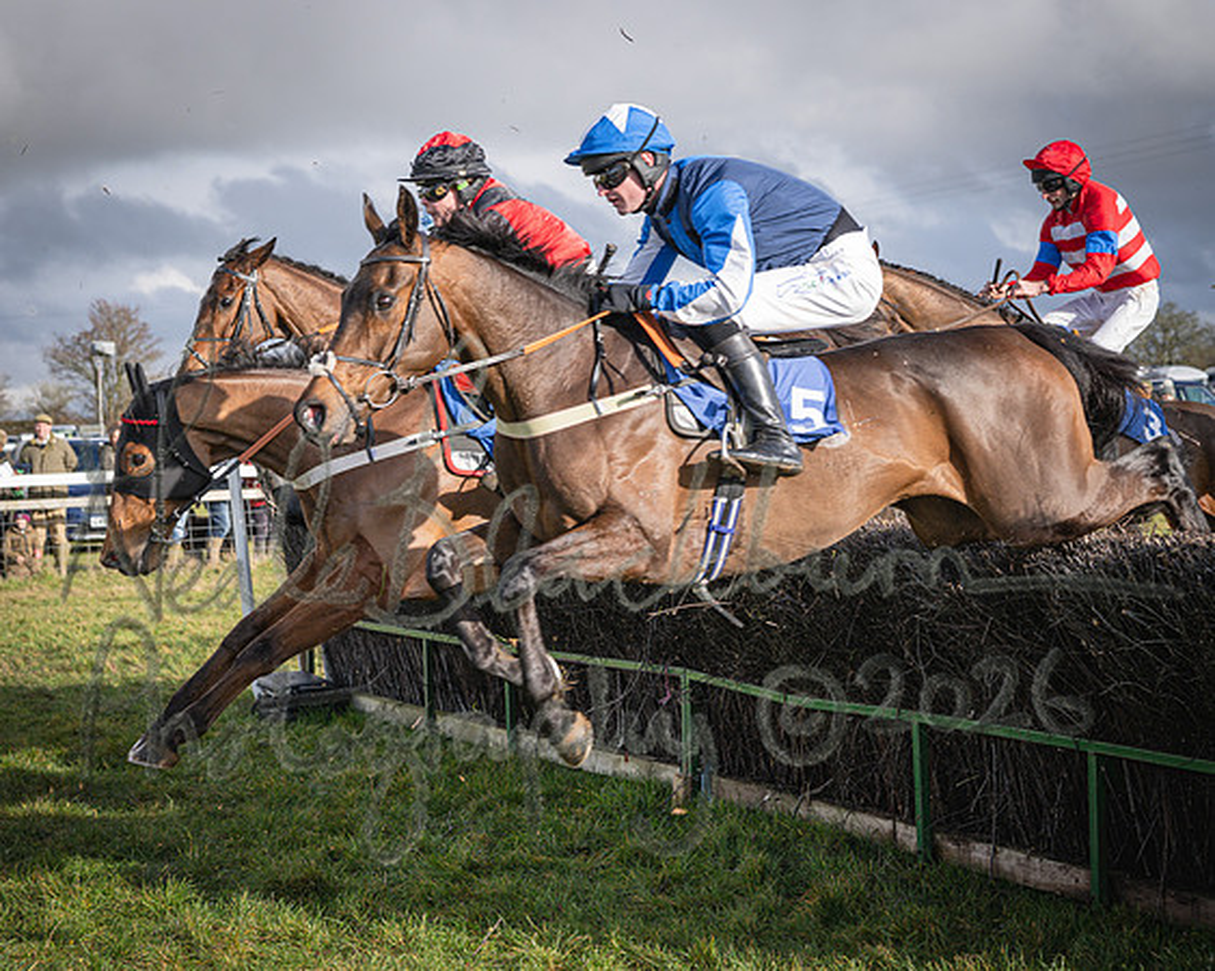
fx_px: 2752
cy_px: 486
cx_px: 297
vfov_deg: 20.0
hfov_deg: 24.6
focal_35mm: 77
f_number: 4
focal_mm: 54
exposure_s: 1/1250
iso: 200
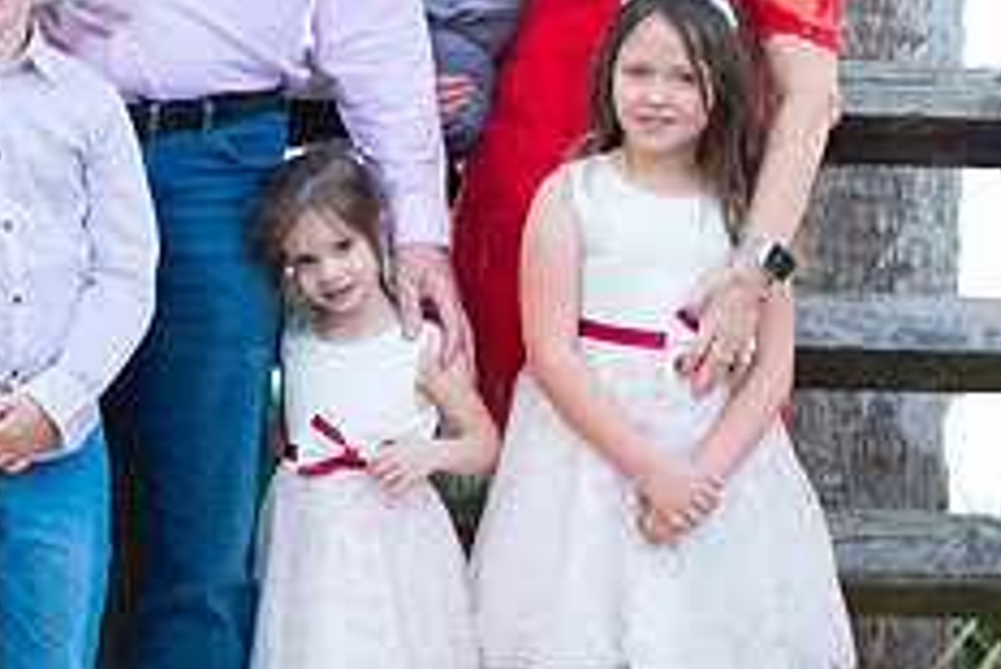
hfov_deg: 11.6
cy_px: 136
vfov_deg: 7.8
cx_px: 43
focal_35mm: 175
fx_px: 4869
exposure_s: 1/80
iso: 200
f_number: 3.5
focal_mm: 70
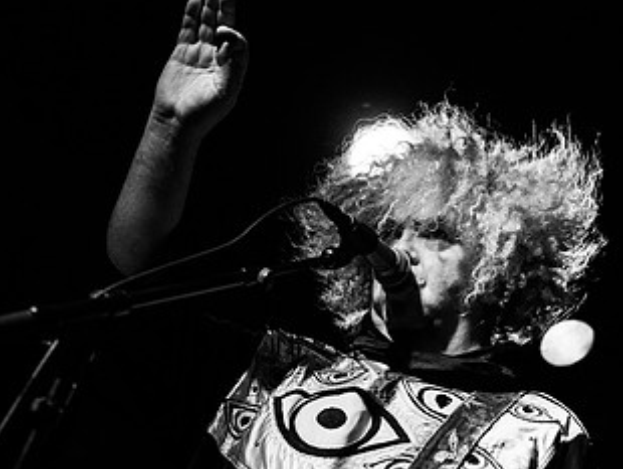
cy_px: 325
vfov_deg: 20.1
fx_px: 1315
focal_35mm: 73
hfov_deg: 26.4
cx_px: 454
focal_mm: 38
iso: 3200
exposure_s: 1/200
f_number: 3.2
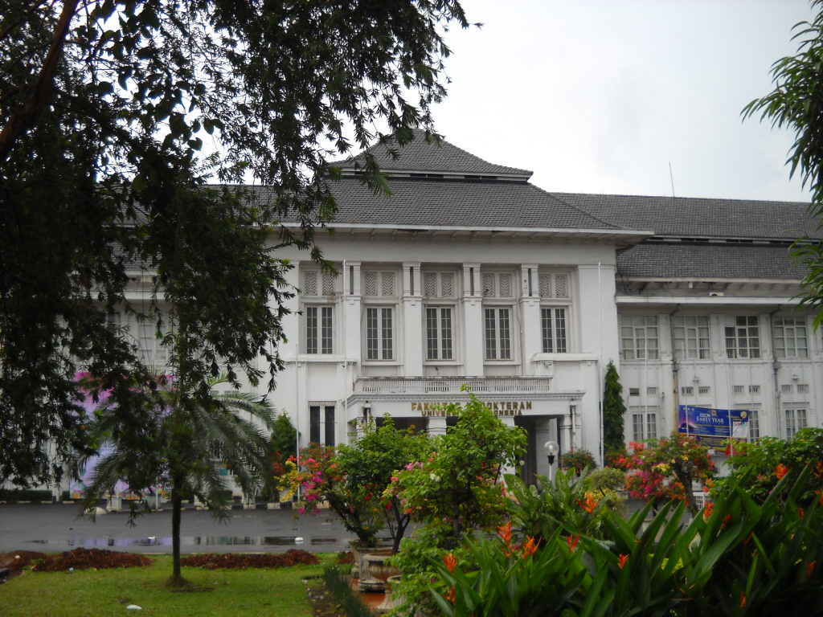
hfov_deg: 45.8
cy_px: 308
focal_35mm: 41
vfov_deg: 35.1
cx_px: 412
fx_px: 975
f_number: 5.5
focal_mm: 6.72
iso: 64
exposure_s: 1/141
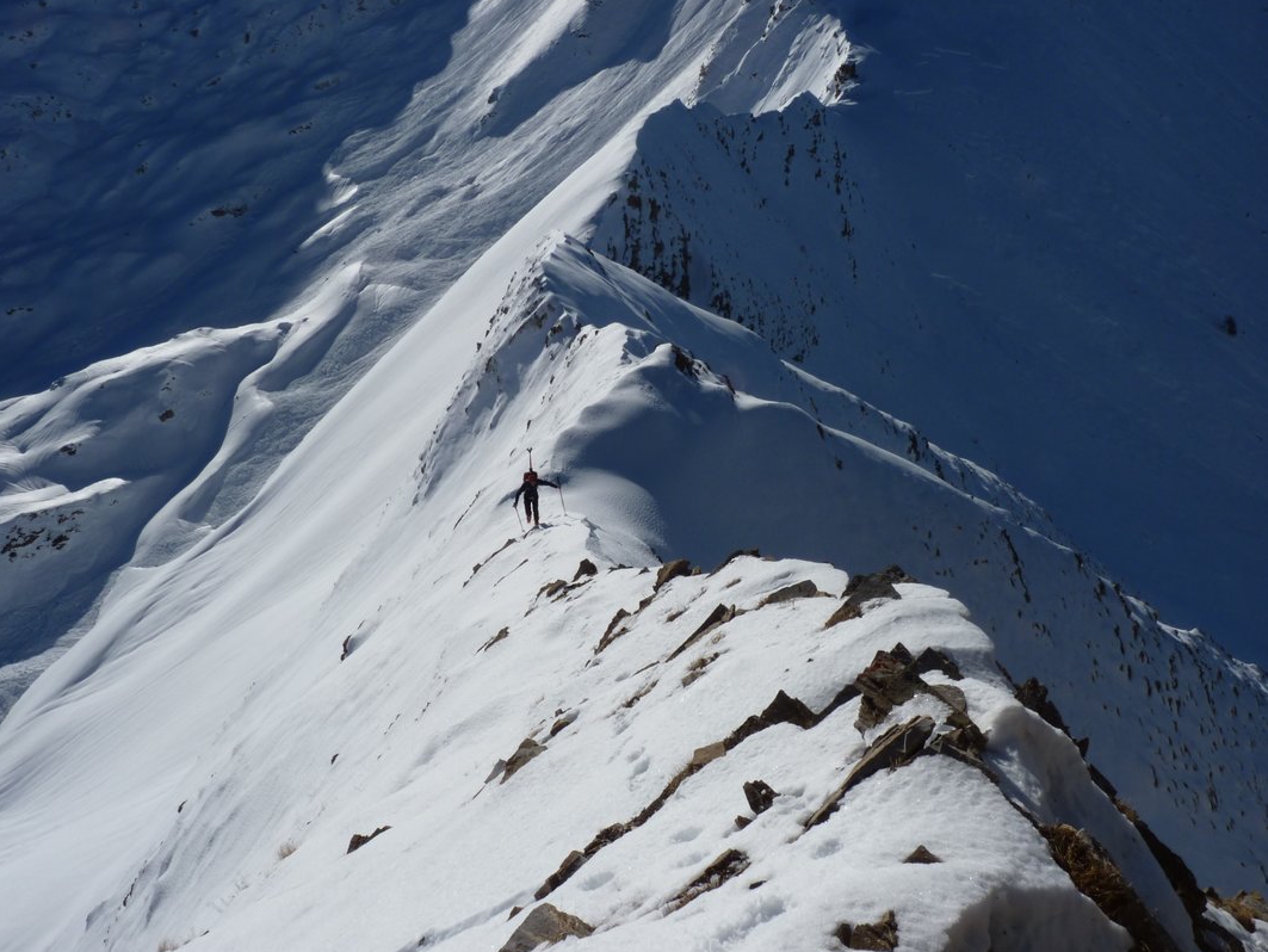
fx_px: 1099
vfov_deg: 46.8
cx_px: 613
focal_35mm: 30
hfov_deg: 59.9
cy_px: 483
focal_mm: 5.1
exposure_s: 1/500
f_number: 8
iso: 80
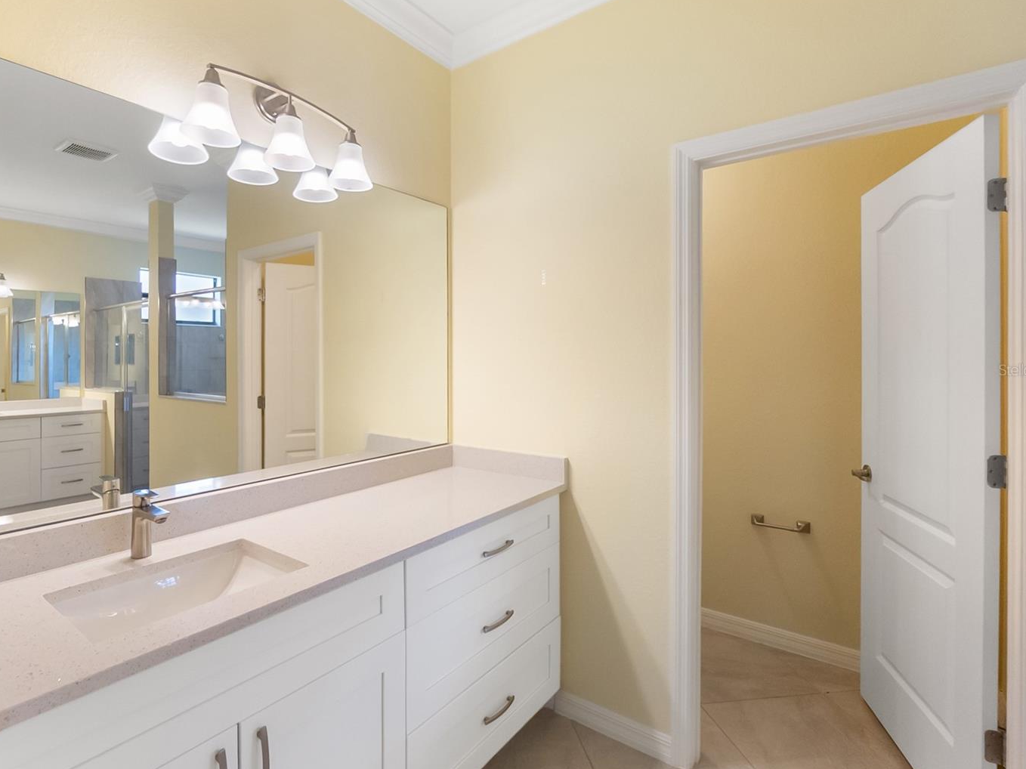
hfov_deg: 90.7
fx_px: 504
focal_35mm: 17
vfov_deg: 74.7
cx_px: 462
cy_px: 370
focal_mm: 10
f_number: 4
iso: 1250
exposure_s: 1/250
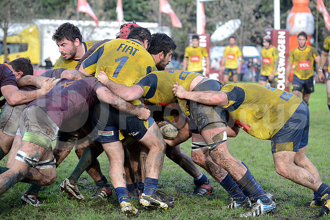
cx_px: 165
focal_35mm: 135
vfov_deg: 10.2
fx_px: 1238
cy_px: 110
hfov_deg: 15.2
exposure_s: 1/800
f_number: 4.8
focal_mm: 135
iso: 1000
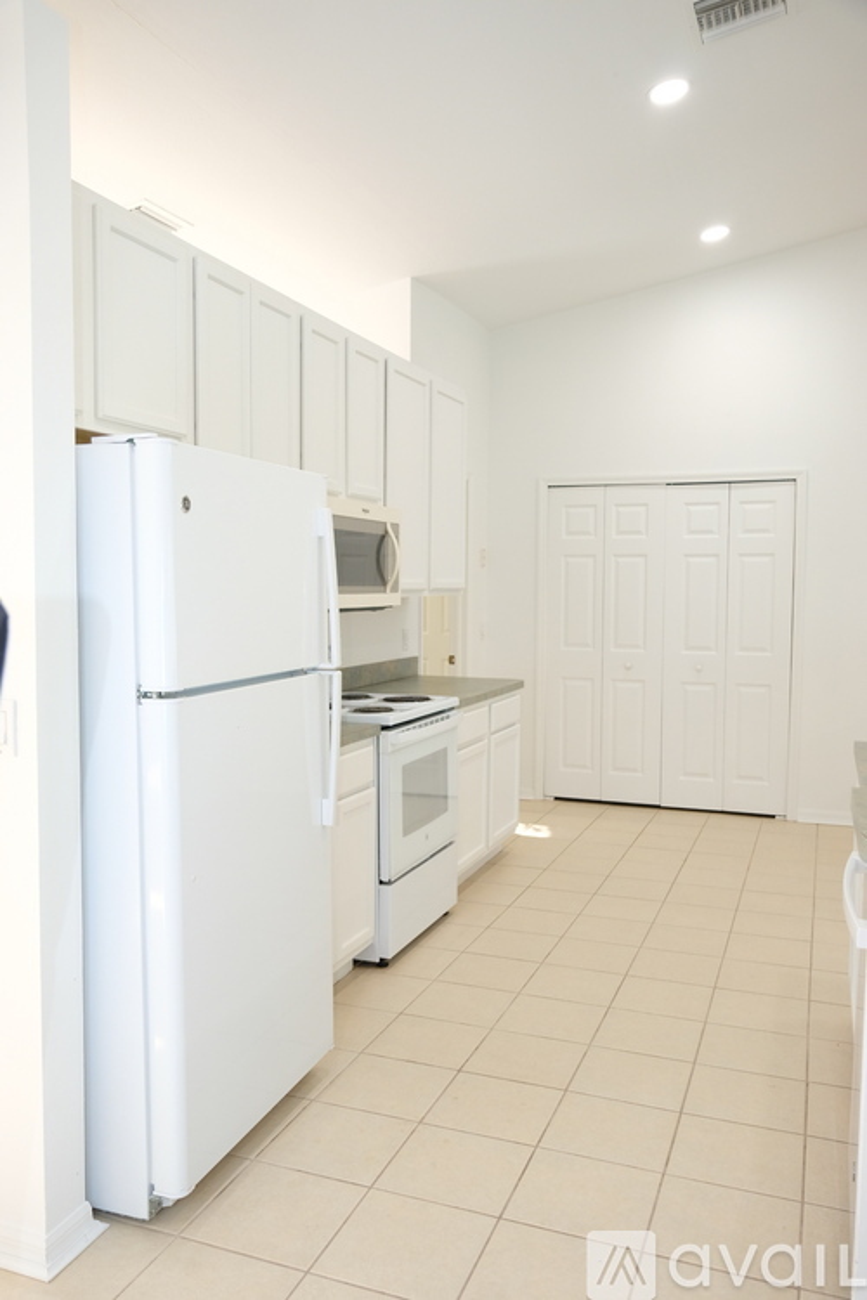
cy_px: 650
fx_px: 1011
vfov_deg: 65.5
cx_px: 434
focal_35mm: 28
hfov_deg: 46.4
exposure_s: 1/60
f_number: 4
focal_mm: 18.4
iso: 640
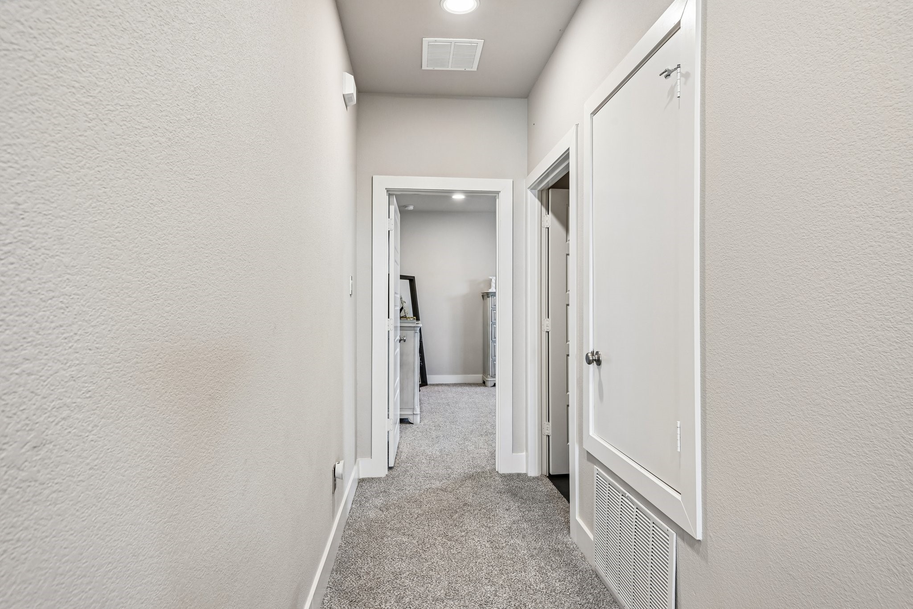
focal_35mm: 19
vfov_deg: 64.5
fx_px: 482
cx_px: 456
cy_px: 304
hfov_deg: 86.9
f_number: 8
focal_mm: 19
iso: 400
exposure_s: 1/15
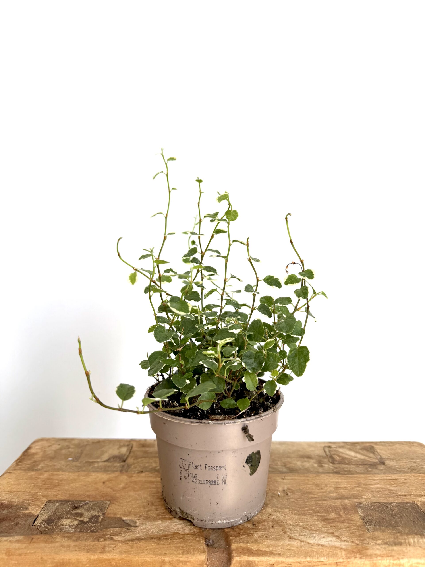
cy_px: 284
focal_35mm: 24
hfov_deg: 56.8
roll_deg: -1.0
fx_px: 393
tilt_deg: -4.6
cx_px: 212
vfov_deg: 71.6
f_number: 1.78
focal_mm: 6.76
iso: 64
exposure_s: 1/159
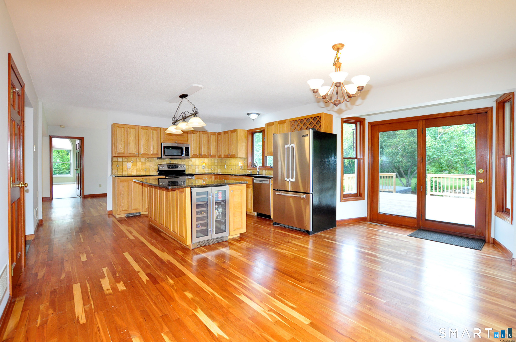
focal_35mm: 15
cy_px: 171
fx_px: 215
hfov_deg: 100.5
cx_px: 258
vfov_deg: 77.2
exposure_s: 1/80
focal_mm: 10
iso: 640
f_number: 4.5
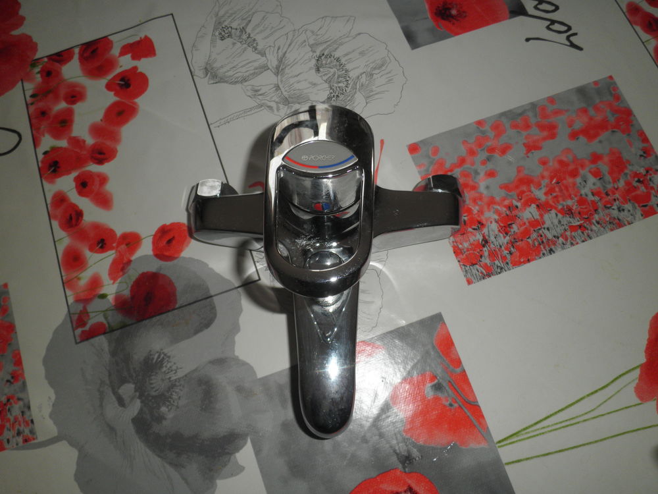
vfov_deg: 53.1
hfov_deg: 67.3
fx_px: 494
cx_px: 329
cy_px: 247
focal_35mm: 26
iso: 80
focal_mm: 4.7
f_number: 7.9
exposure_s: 1/30
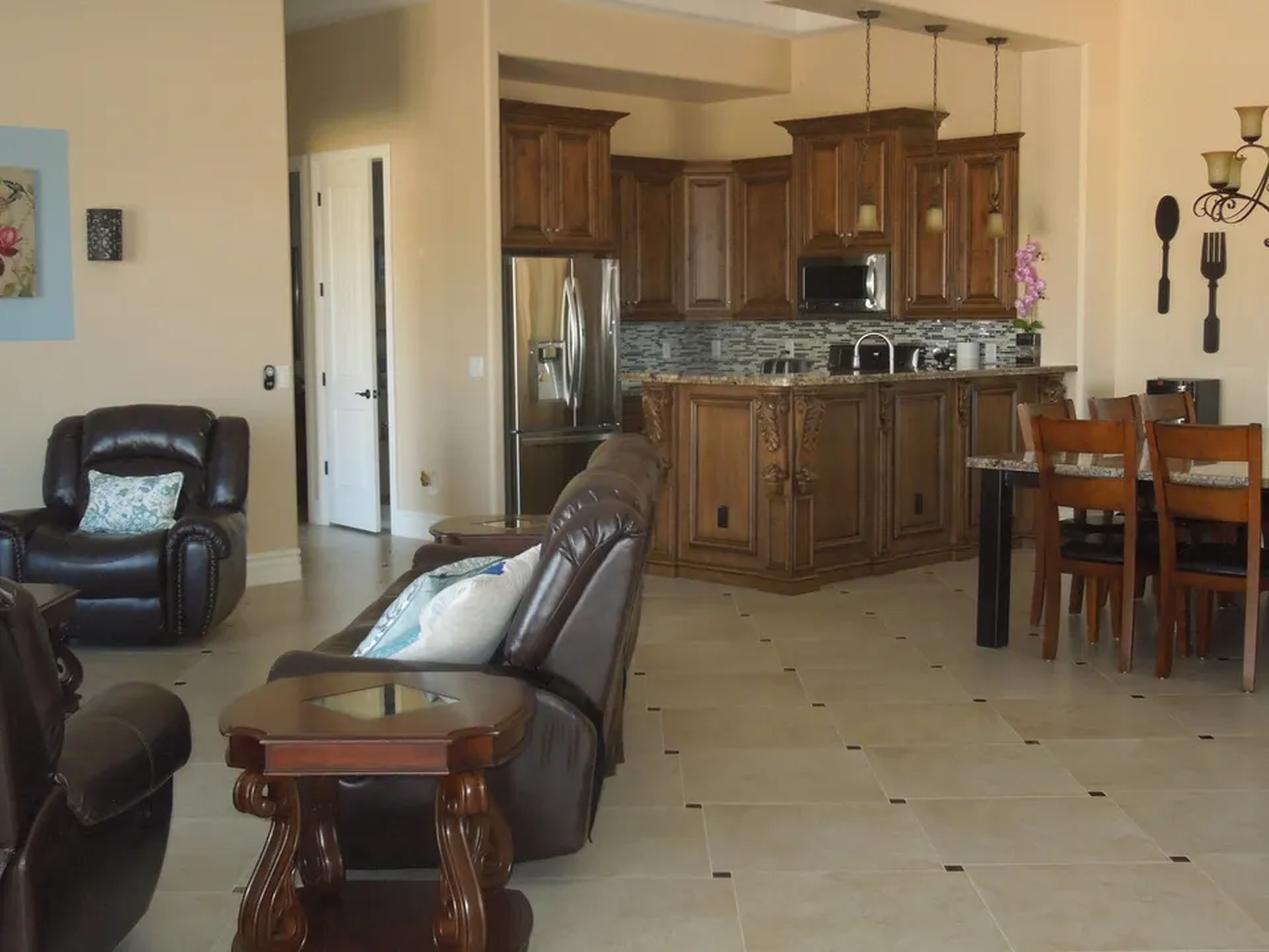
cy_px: 476
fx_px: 1576
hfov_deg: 43.9
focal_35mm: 43
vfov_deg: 33.6
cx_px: 634
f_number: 3.9
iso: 800
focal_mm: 7.8
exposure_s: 1/30
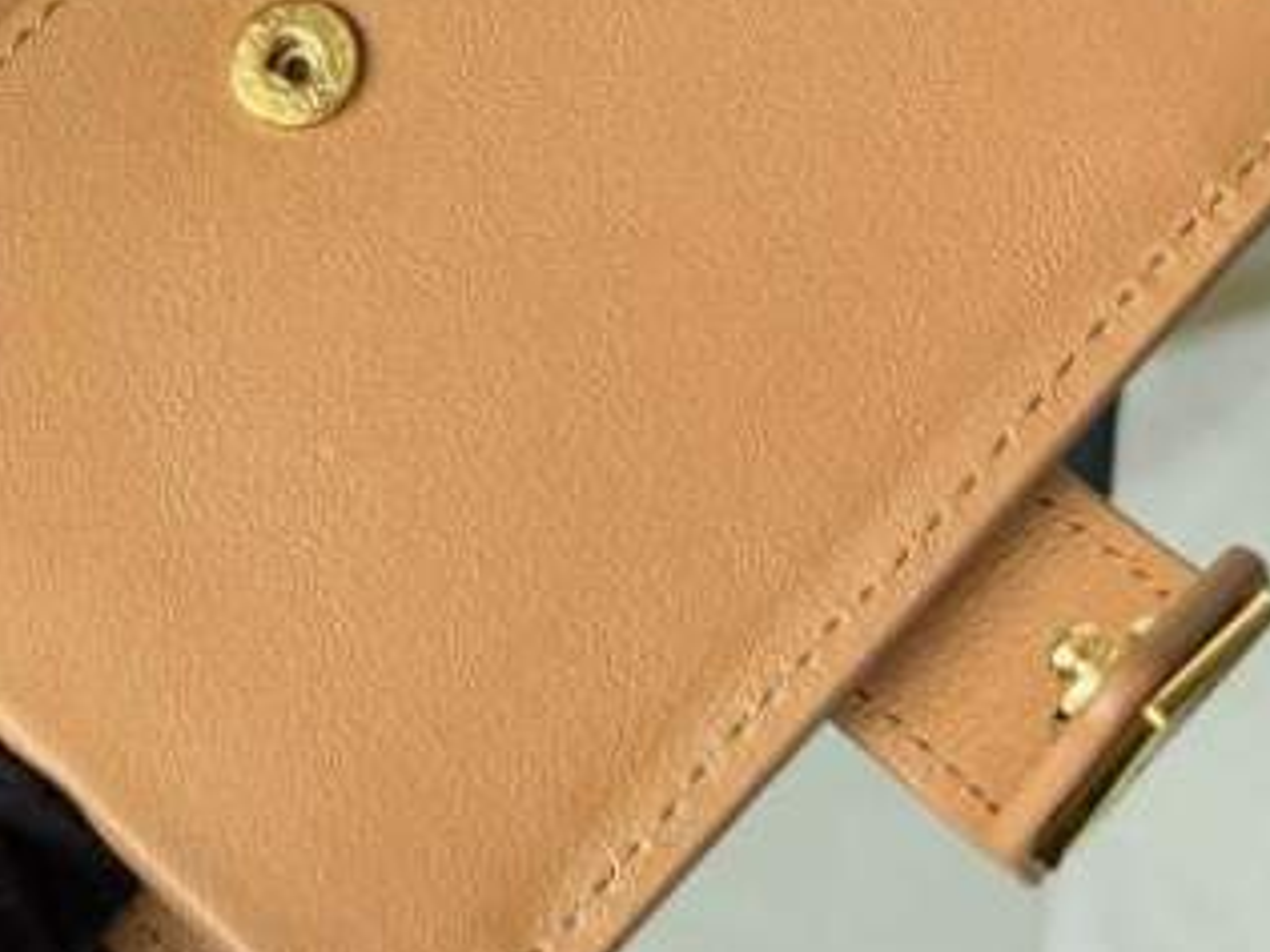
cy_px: -110
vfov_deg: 13.1
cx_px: 177
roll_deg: +3.2
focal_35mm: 111
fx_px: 4072
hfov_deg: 17.5
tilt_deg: -39.3
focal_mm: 6.76
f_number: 1.78
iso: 64
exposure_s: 1/156
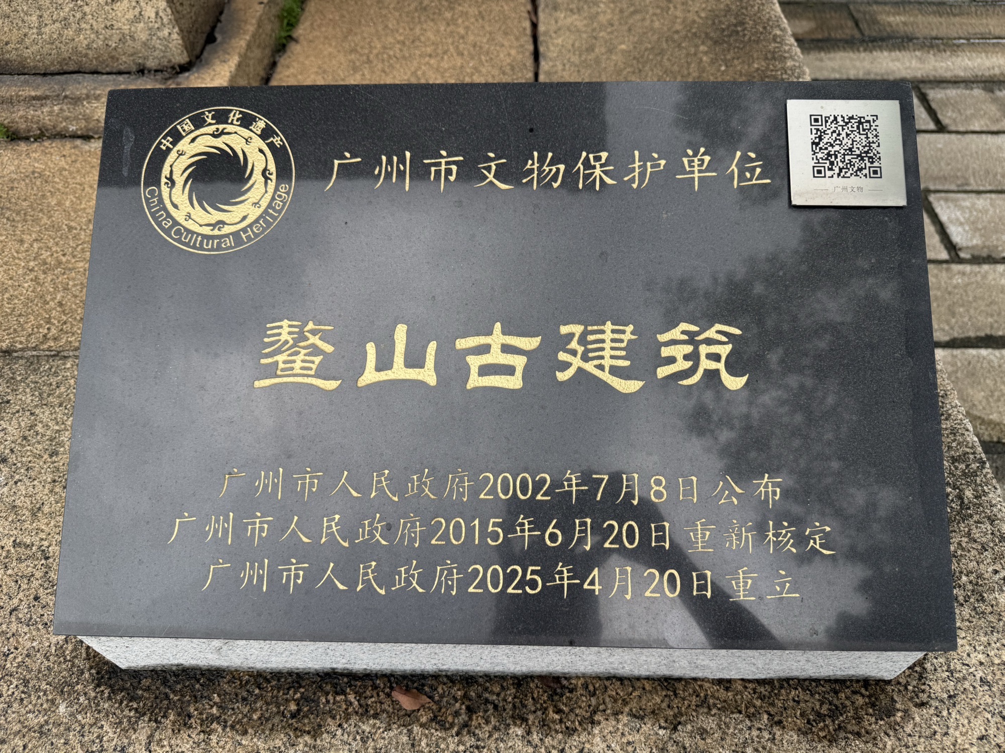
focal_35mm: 24
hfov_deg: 71.6
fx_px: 697
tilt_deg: -51.5
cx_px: 502
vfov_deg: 56.8
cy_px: 376
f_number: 1.78
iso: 80
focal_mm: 6.76
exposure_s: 1/840
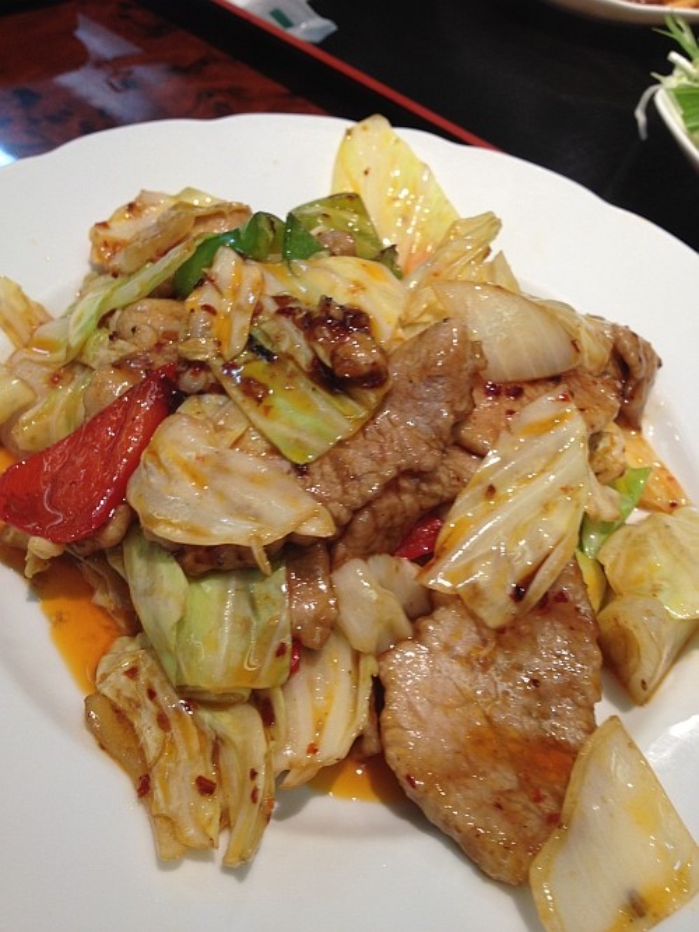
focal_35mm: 35
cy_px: 466
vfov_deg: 52.6
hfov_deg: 40.7
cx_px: 350
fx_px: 943
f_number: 2.4
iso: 64
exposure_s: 1/30
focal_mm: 4.28
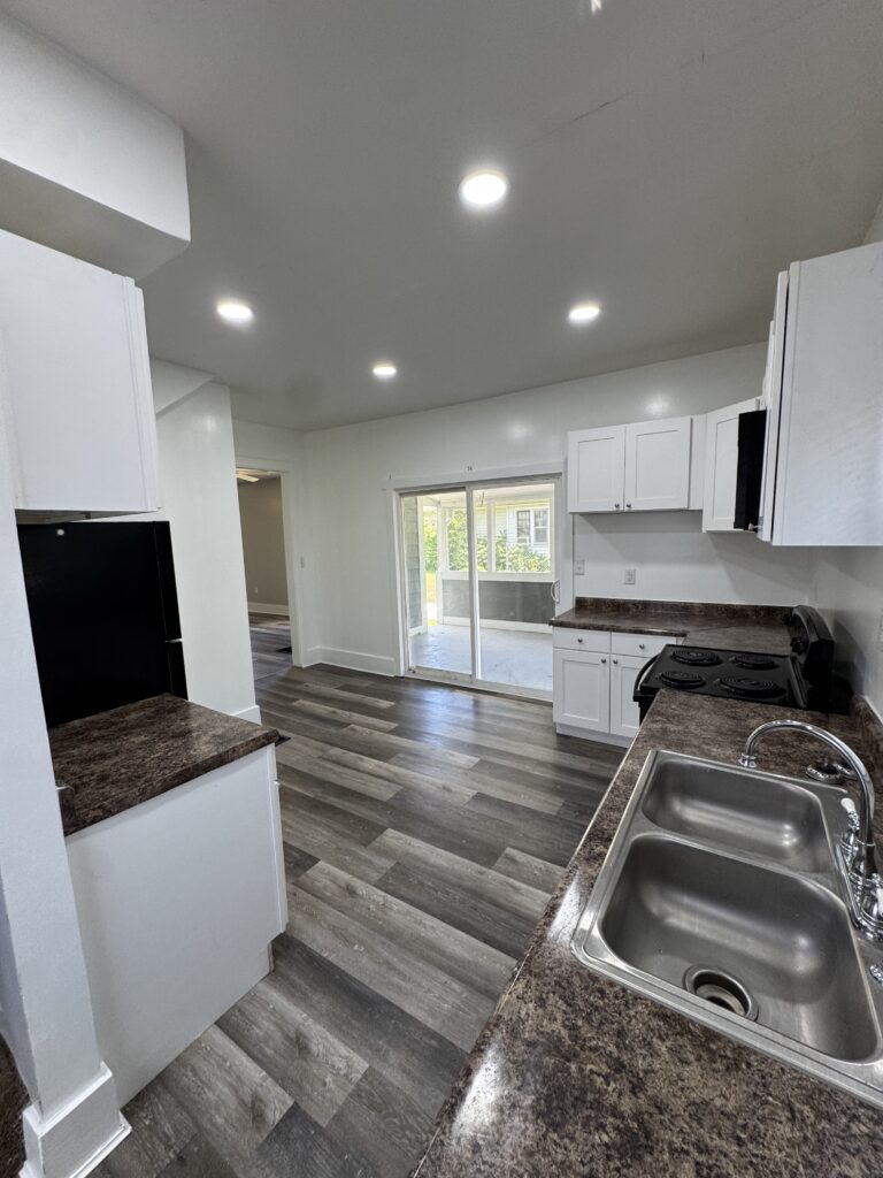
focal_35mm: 14
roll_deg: +3.1
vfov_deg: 102.1
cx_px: 442
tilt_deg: -7.2
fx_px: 476
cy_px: 589
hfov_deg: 85.7
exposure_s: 1/120
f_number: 2.2
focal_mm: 2.22
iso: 125
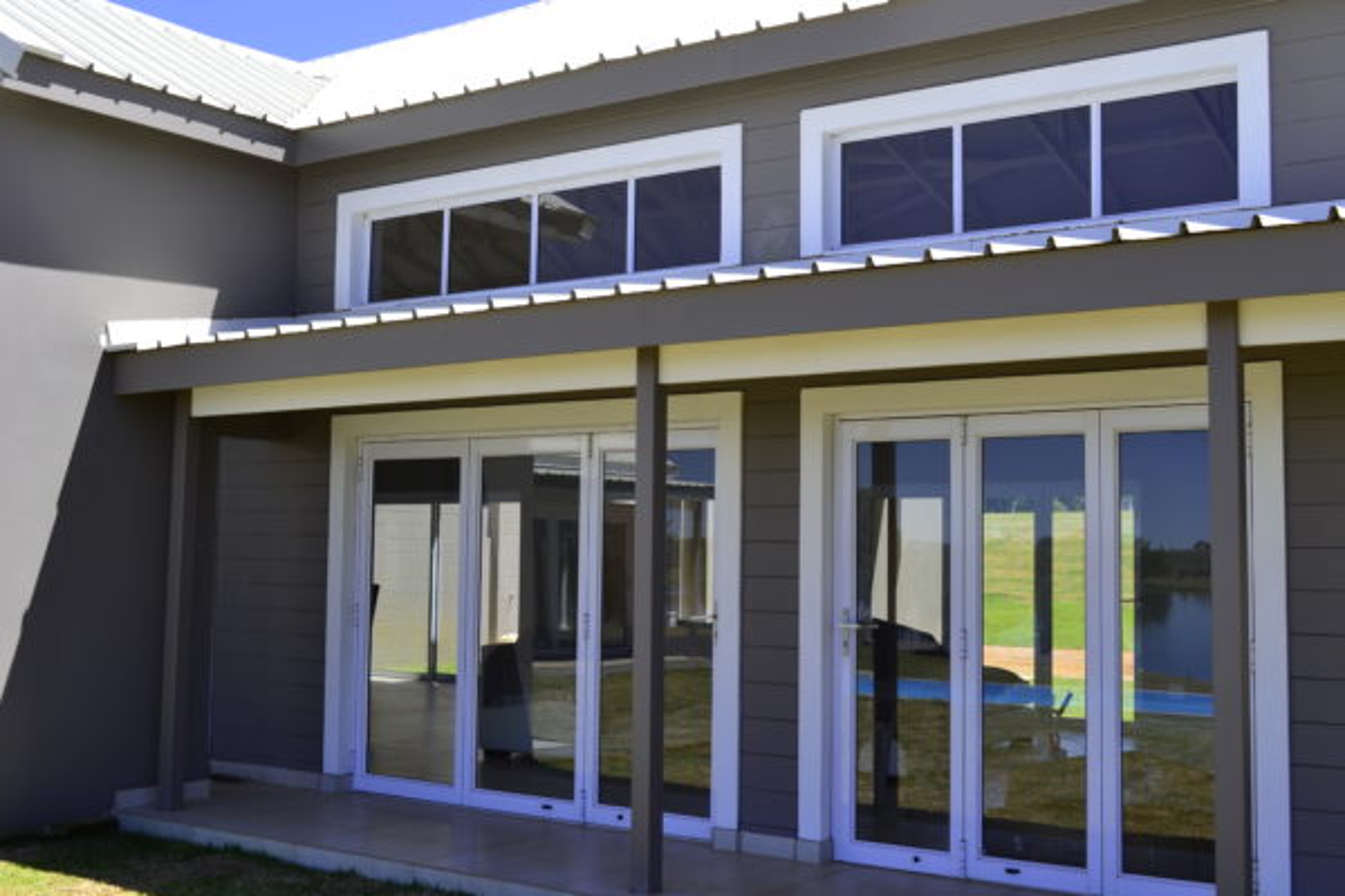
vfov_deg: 31.9
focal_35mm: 42
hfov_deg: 46.4
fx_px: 1569
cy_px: 448
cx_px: 672
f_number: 8
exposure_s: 1/125
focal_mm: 28
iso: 100
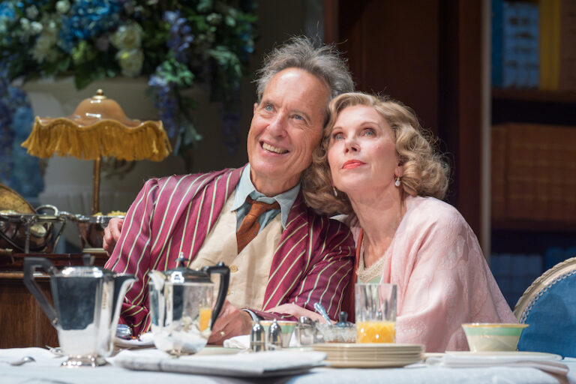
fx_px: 4073
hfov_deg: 8.1
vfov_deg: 5.4
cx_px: 266
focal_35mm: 255
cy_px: 193
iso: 2500
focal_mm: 200
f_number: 5
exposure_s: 1/250
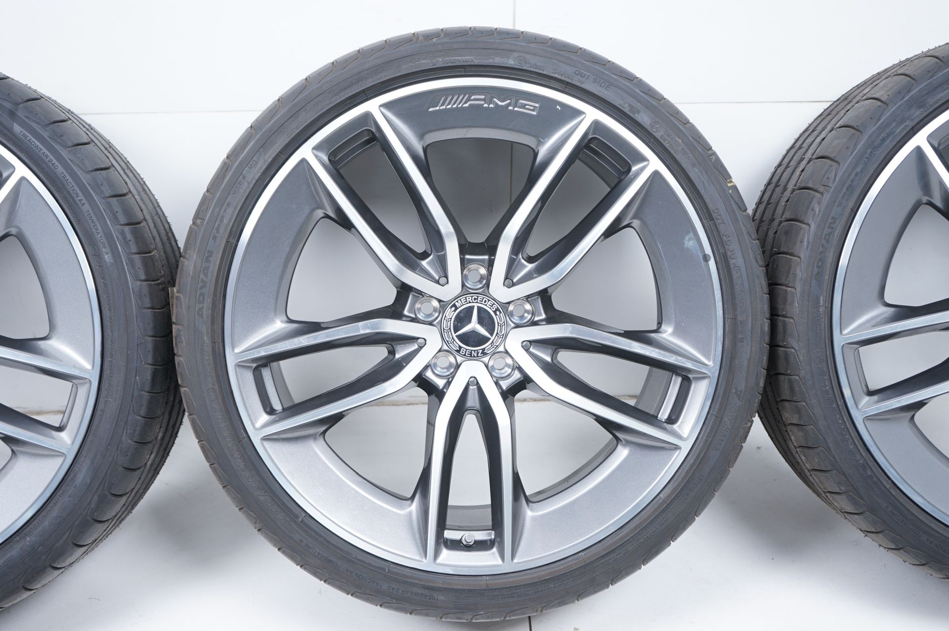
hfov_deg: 45.5
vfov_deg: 31.1
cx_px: 474
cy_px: 316
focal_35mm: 43
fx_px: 1133
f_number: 5.6
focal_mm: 43
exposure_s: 1/125
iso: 250
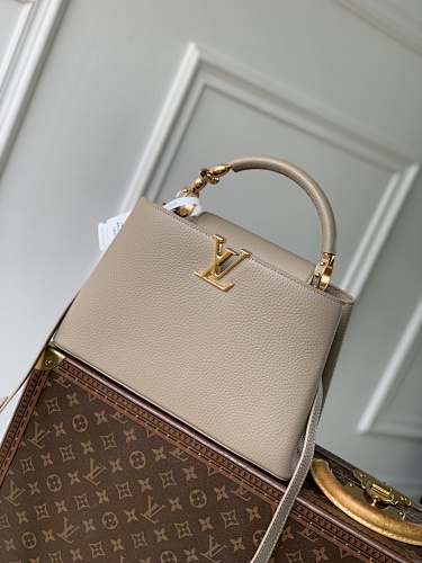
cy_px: 282
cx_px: 211
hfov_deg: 28.0
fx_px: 845
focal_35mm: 52
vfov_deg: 36.8
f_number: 2.4
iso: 16
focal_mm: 6
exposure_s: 1/146
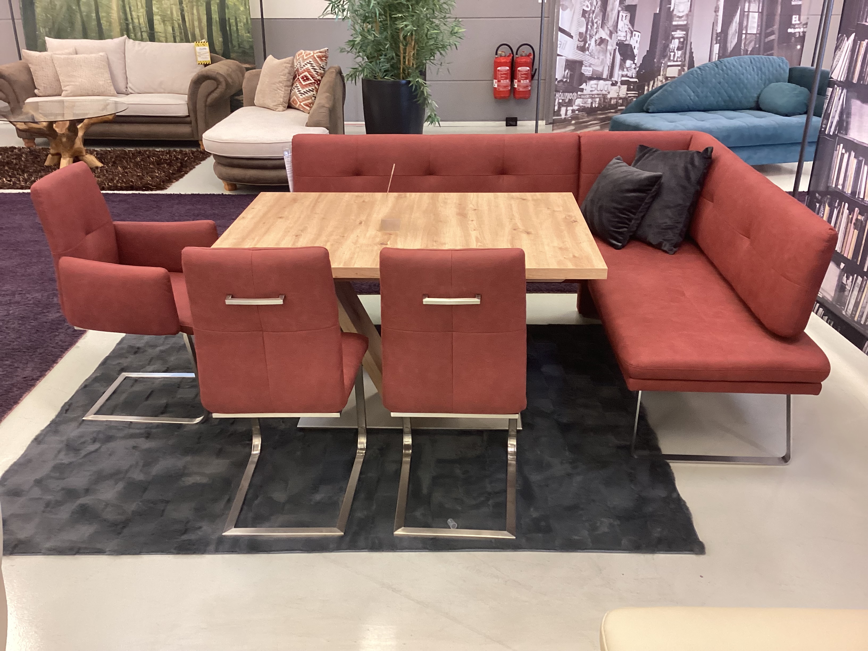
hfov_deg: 58.4
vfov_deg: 45.4
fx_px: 777
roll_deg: -1.2
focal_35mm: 31
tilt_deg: -26.8
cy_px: 326
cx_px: 434
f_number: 2.4
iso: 200
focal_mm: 3.3
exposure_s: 1/50
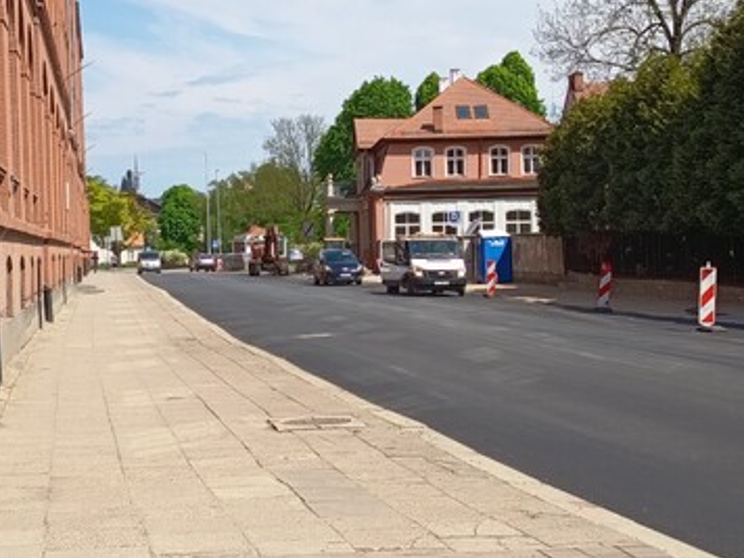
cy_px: 263
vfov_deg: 42.9
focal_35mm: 33
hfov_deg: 55.3
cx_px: 381
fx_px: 709
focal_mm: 5.27
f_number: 1.7
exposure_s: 1/519
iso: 52
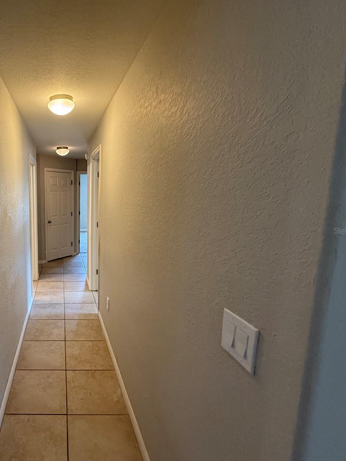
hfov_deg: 61.5
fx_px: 253
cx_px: 58
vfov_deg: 84.7
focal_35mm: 19
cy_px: 230
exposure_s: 1/120
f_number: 2.2
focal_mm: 2.22
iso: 320
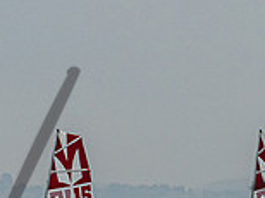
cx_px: 98
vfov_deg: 1.6
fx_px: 7307
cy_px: 279
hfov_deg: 2.1
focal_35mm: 956
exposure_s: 1/4000
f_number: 8
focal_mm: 200
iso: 500
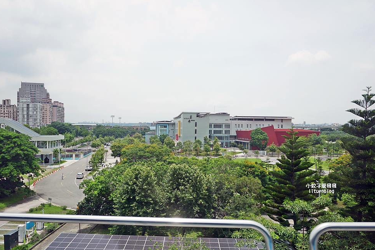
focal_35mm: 30
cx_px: 182
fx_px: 312
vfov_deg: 43.5
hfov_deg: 61.9
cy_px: 138
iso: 200
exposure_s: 1/800
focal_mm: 14
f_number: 3.2
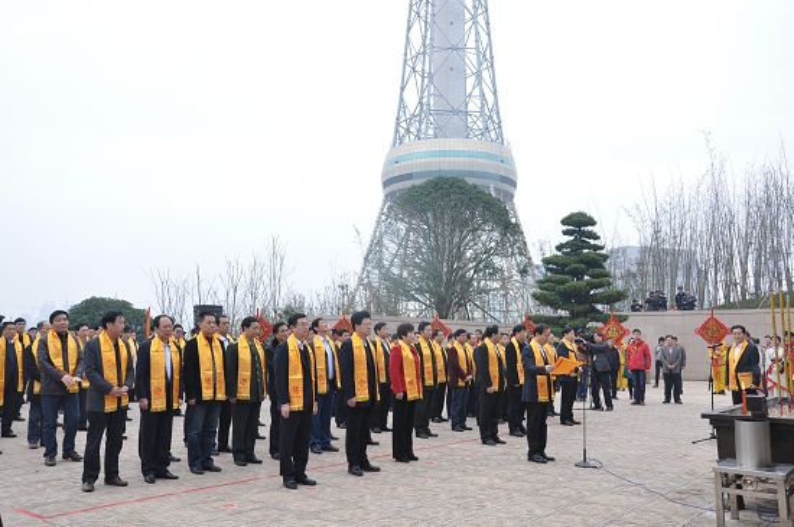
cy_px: 264
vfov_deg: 39.9
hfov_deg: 57.3
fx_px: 727
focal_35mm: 33
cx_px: 397
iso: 500
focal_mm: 22
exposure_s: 1/250
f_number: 8
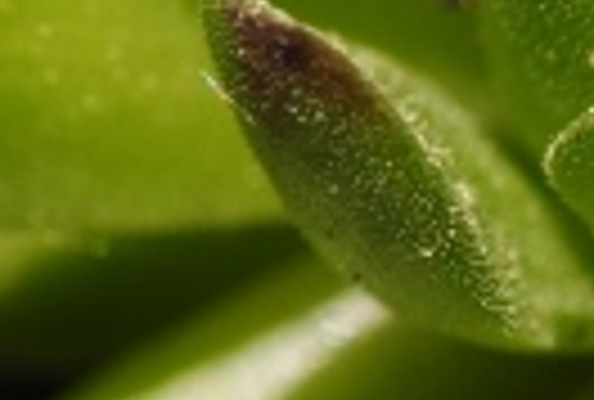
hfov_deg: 2.6
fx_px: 12782
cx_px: 1318
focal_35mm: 772
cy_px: 539
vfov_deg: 1.8
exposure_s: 1/250
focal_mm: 85
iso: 100
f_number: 9
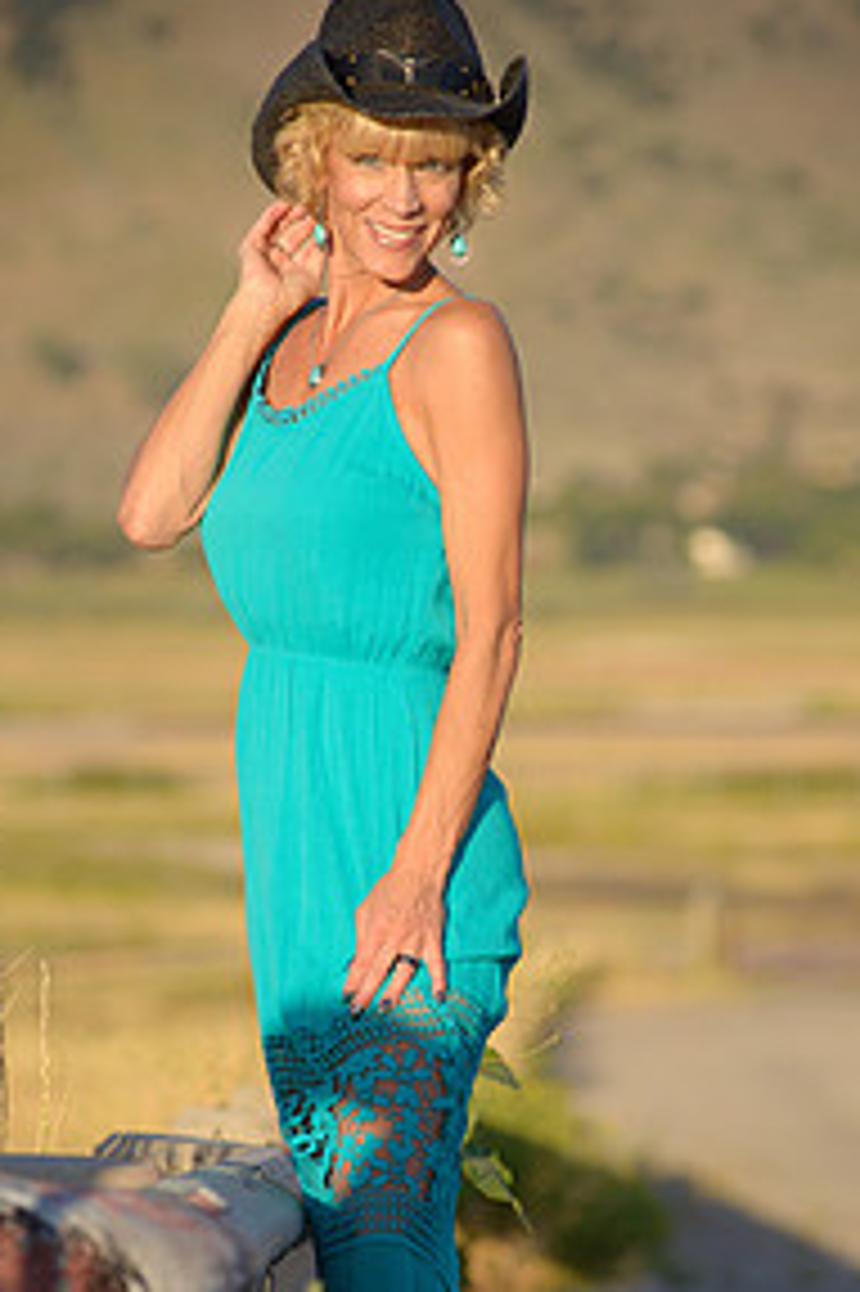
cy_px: 878
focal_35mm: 290
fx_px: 10403
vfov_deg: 7.1
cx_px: 464
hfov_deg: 4.7
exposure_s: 1/640
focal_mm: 185
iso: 200
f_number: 5
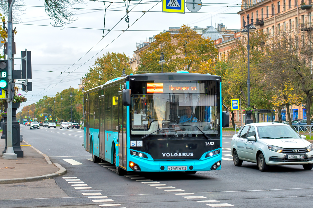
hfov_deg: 33.4
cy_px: 98
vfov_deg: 22.6
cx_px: 159
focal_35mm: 60
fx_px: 522
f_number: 5
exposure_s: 1/640
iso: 320
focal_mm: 50
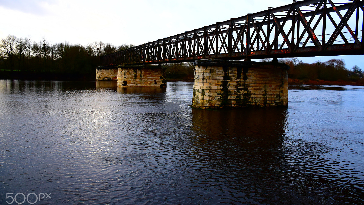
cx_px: 184
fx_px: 290
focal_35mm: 30
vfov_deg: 38.9
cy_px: 101
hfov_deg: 64.3
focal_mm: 18
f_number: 4
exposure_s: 1/60
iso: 400
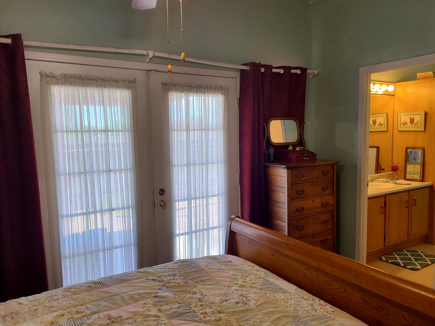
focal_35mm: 27
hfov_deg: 65.3
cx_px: 225
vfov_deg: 51.4
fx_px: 339
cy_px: 159
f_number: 1.8
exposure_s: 1/120
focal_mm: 5.4
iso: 40
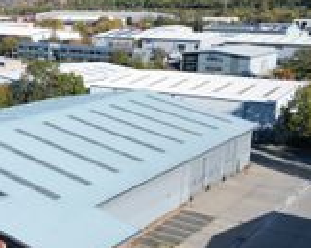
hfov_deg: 31.9
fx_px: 533
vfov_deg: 25.6
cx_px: 73
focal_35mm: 58
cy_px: 204
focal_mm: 6.72
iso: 150
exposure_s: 1/3000
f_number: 1.7
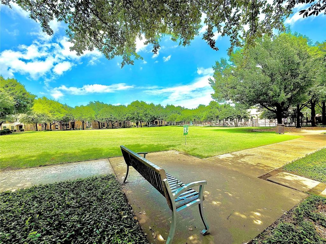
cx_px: 163
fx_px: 132
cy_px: 122
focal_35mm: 14
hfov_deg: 102.1
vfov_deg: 85.7
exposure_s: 1/770
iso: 32
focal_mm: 2.22
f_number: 2.2
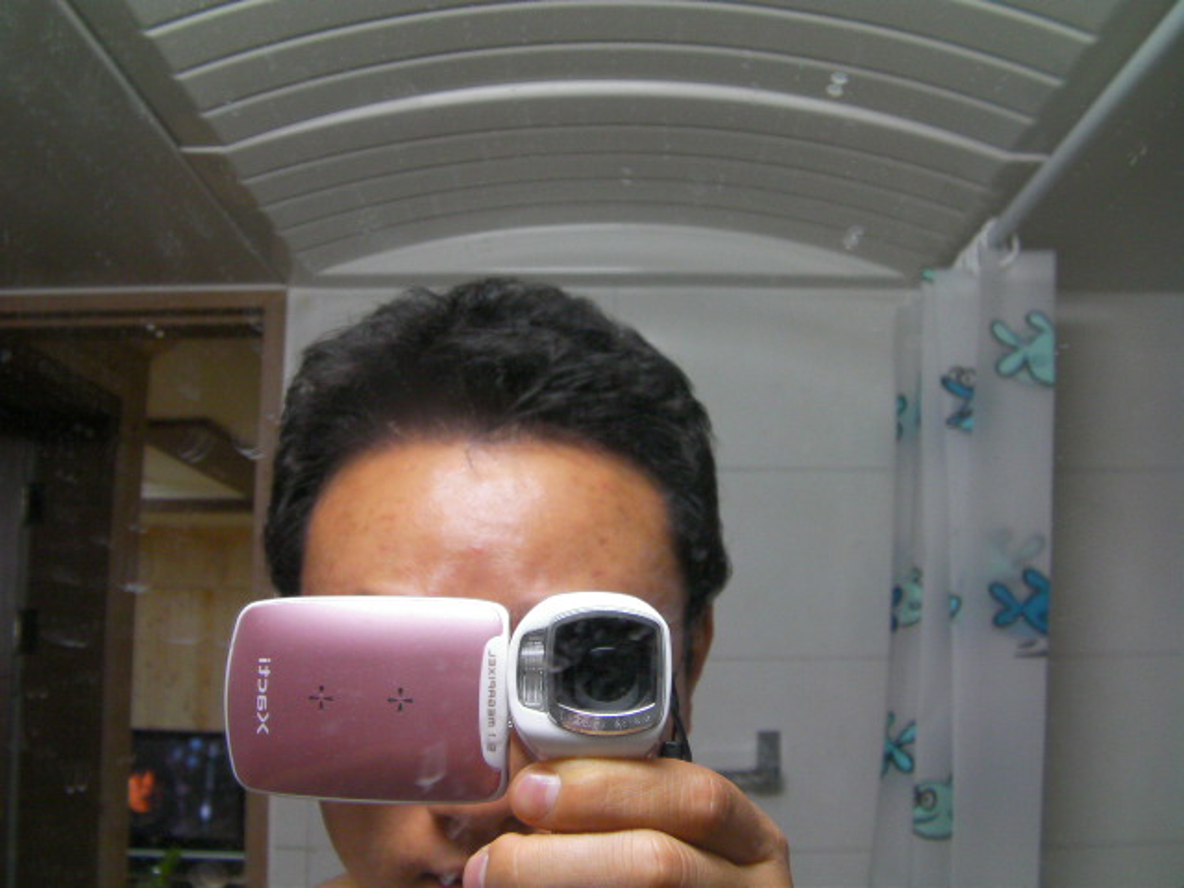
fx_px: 1300
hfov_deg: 49.0
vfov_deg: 37.7
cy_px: 444
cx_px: 592
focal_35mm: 38
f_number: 3.5
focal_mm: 6.8
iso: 183
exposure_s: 1/30
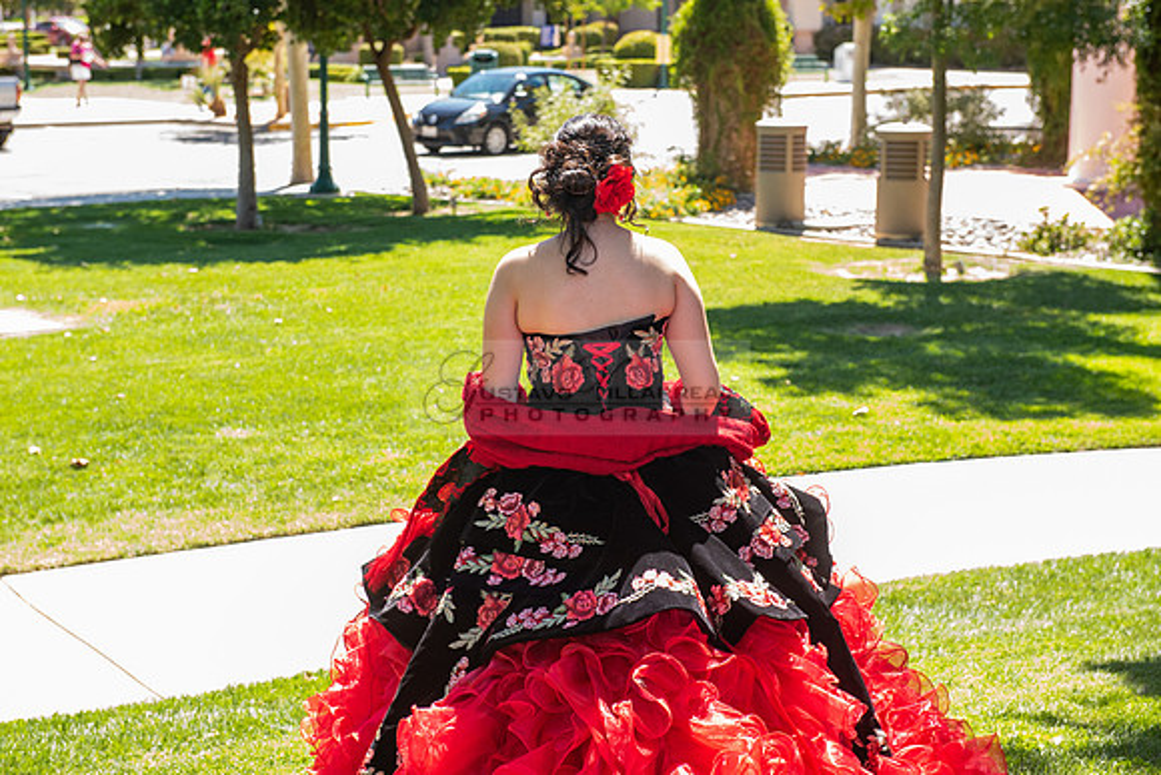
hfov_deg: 28.8
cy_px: 388
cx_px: 580
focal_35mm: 70
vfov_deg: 19.5
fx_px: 2258
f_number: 6.3
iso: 500
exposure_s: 1/200
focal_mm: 70
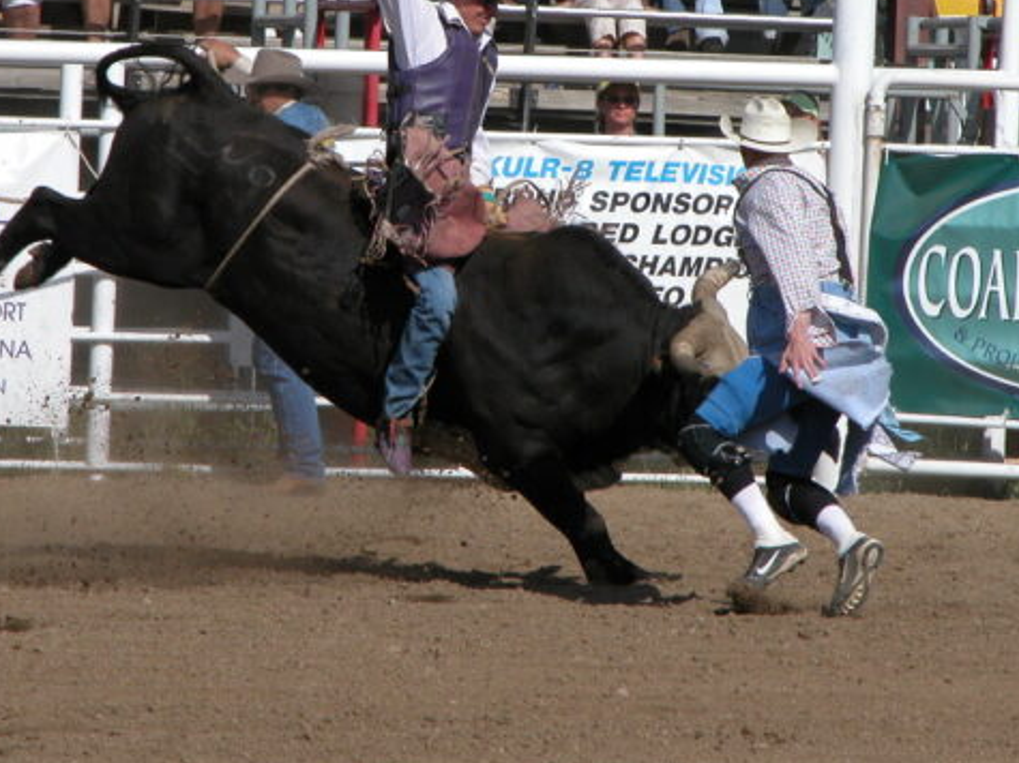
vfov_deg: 3.3
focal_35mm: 446
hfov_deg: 4.4
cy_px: 189
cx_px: 558
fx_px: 13126
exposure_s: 1/500
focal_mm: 71.2
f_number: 7.4
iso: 100
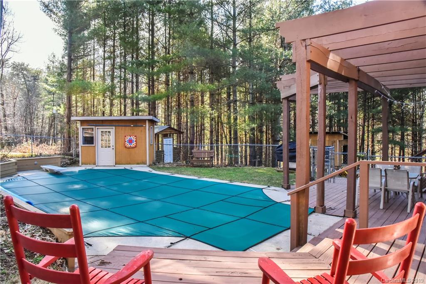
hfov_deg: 73.7
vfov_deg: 53.1
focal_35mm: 24
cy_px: 142
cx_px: 213
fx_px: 284
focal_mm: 24
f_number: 13
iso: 4000
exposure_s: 1/160
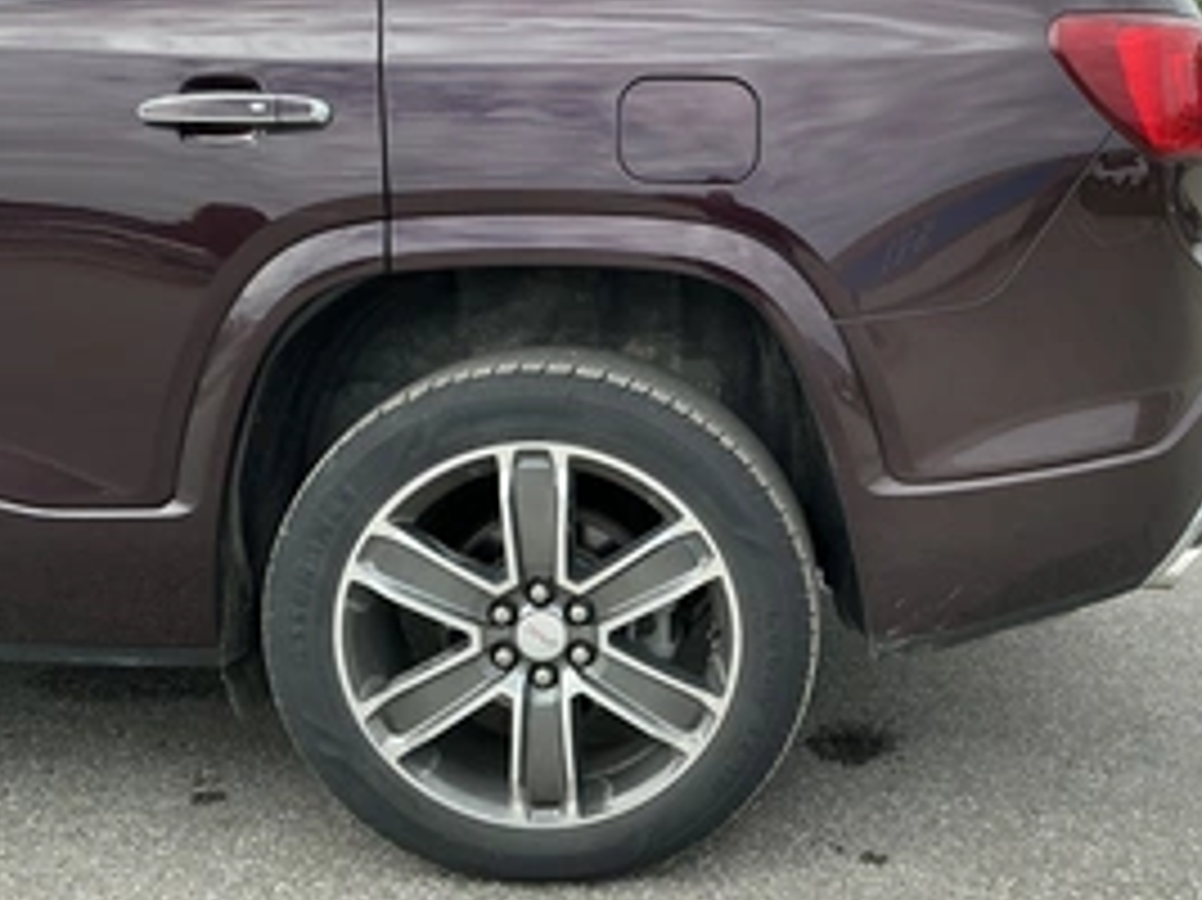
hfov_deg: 44.1
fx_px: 1458
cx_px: 810
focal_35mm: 42
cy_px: 405
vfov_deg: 34.3
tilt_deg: -10.0
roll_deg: +0.0
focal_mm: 3
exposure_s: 1/657
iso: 25
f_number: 1.8
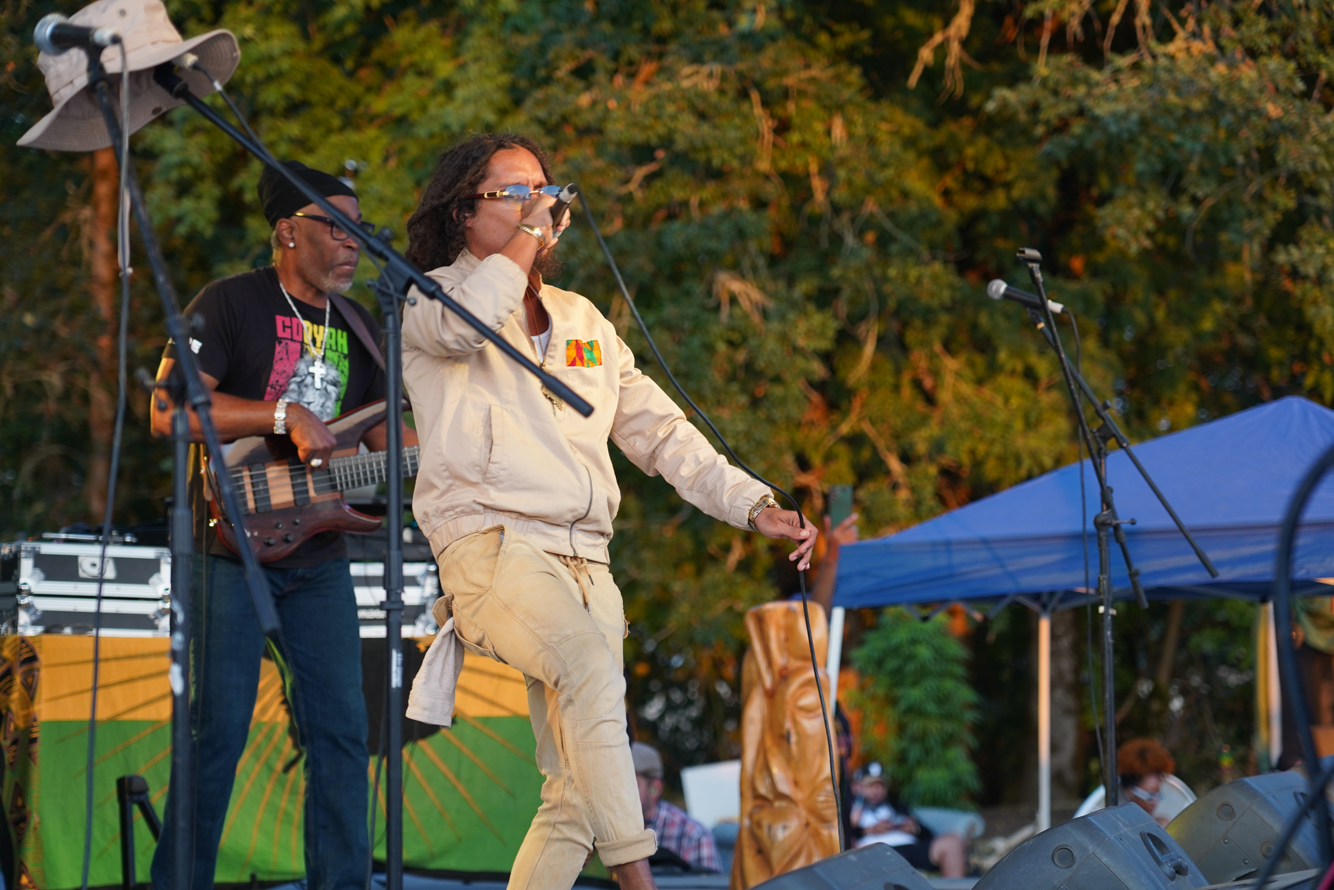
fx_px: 3891
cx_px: 667
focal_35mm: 105
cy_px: 445
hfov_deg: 19.5
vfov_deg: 13.0
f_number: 4
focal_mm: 105
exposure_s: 1/160
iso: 640
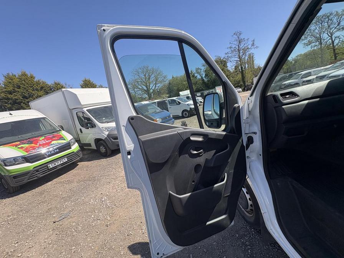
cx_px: 172
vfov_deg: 85.7
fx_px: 139
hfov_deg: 102.1
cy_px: 129
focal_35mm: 14
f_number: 2.2
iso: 40
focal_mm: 2.22
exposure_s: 1/552
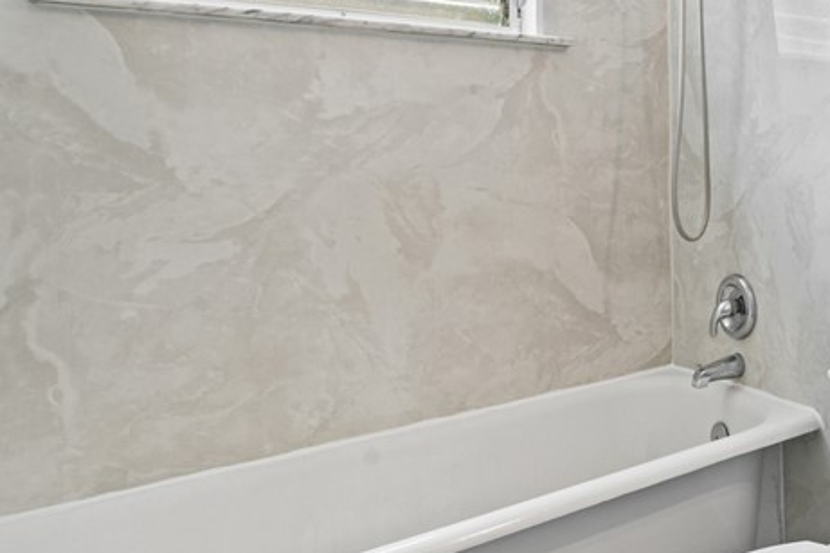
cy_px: 176
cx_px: 920
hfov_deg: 43.7
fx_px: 761
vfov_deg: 39.4
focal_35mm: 33
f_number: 9
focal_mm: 14
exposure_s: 1/4
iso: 250
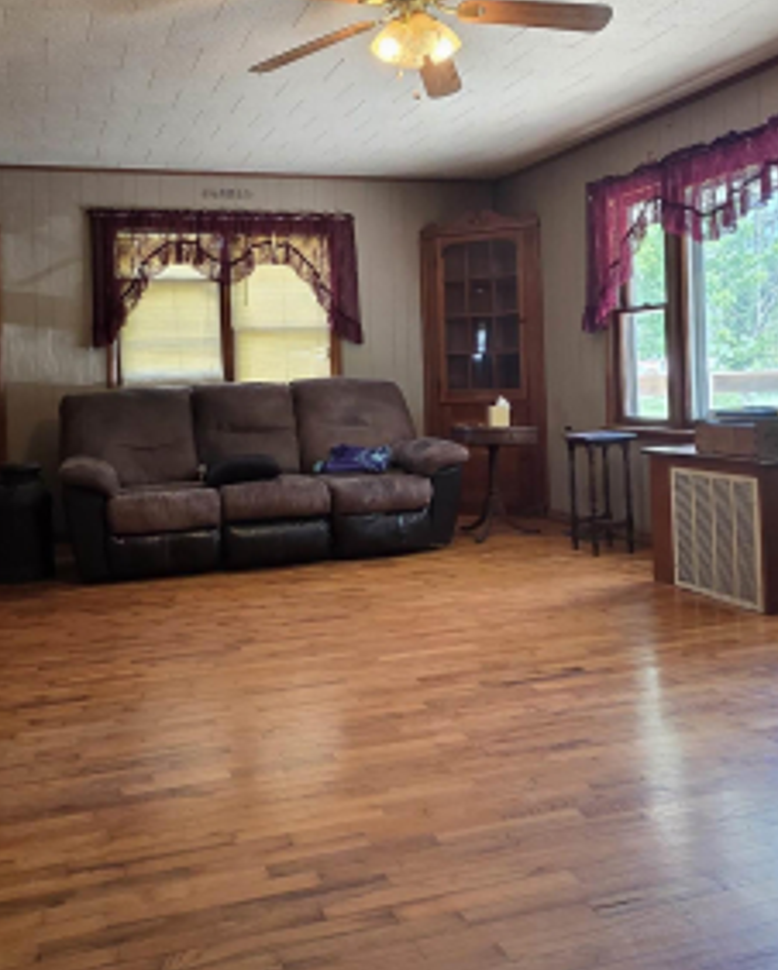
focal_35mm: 30
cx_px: 322
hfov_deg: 48.3
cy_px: 389
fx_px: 863
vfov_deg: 58.3
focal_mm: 2.2
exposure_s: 1/60
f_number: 2.2
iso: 160
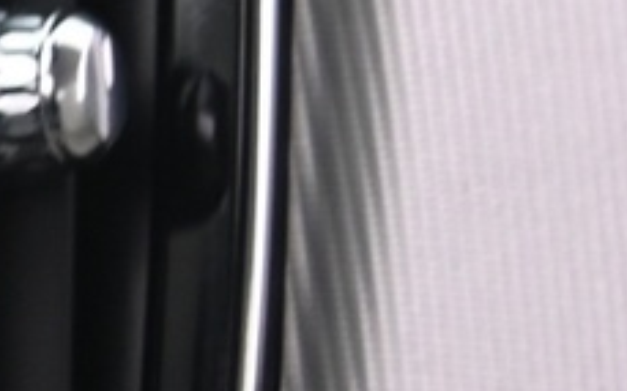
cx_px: -1495
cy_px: 394
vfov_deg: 3.8
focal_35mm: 346
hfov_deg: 5.6
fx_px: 5911
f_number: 4
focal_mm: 48
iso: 2000
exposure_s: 1/15
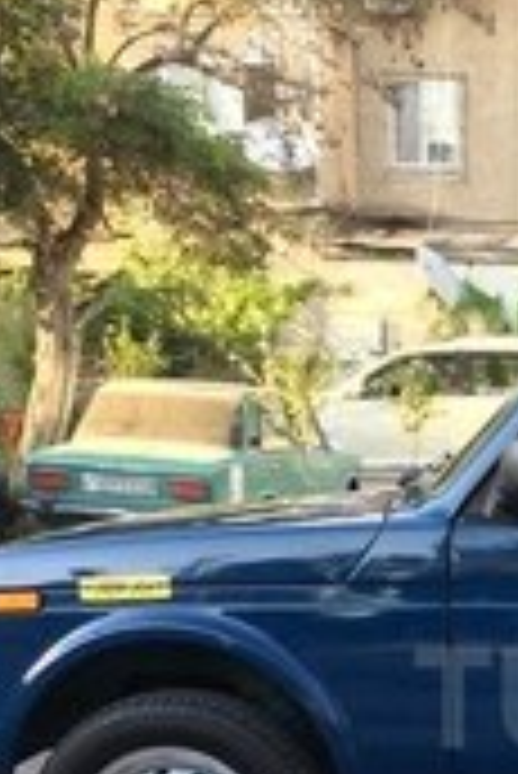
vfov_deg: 22.8
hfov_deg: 14.7
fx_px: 1874
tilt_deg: -12.1
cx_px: 761
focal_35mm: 87
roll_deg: +0.7
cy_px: 698
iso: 32
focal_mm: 4.15
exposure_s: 1/112
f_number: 2.2
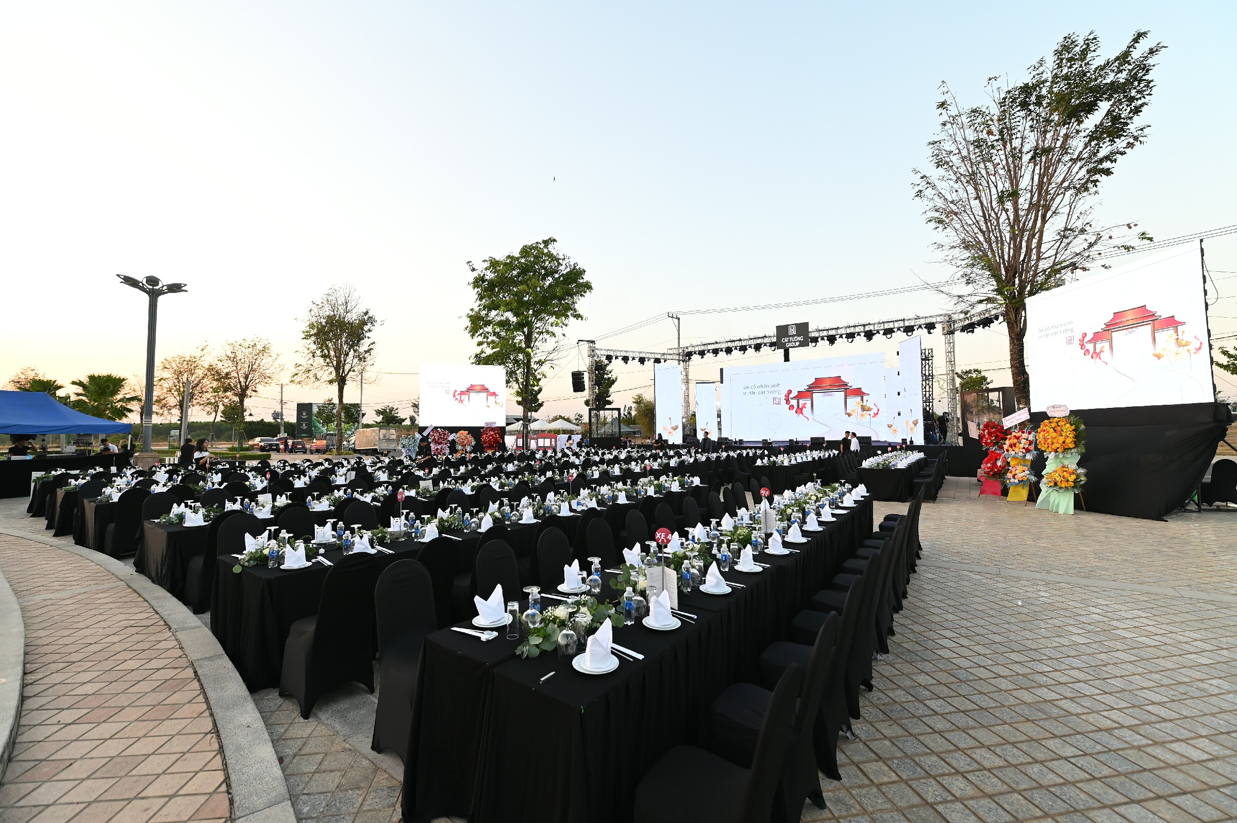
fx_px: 481
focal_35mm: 14
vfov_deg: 81.1
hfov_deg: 104.3
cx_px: 618
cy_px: 412
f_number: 4
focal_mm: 14
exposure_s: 1/500
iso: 1250
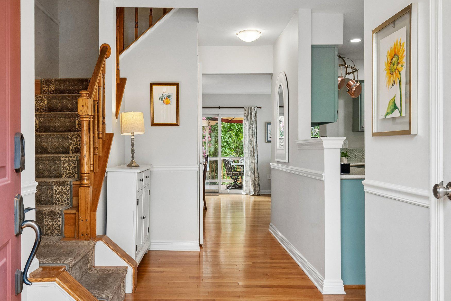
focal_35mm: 35
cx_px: 202
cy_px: 157
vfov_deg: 37.8
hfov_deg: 54.3
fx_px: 438
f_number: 5.6
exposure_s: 1/100
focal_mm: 20
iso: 400
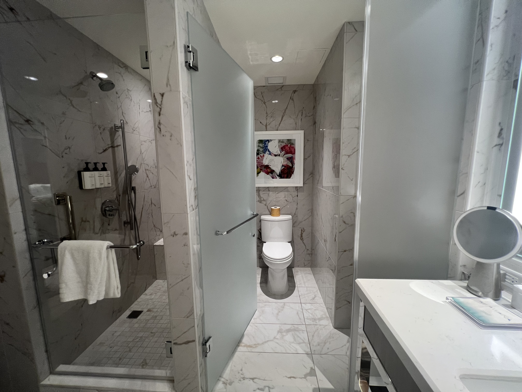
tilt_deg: -4.8
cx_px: 261
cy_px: 196
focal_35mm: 13
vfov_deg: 89.9
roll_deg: +1.6
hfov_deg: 106.2
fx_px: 196
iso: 125
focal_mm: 1.57
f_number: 1.8
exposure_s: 1/60
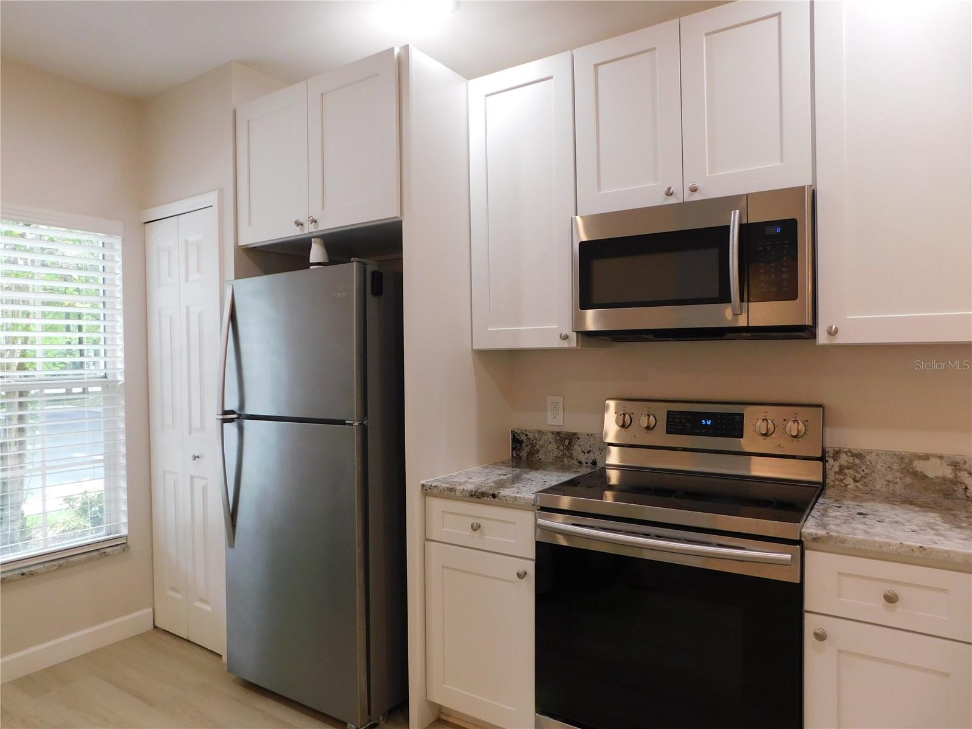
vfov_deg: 58.9
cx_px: 486
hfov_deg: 73.9
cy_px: 364
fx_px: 646
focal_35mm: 23
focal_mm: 4
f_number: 3
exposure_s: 1/30
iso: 200
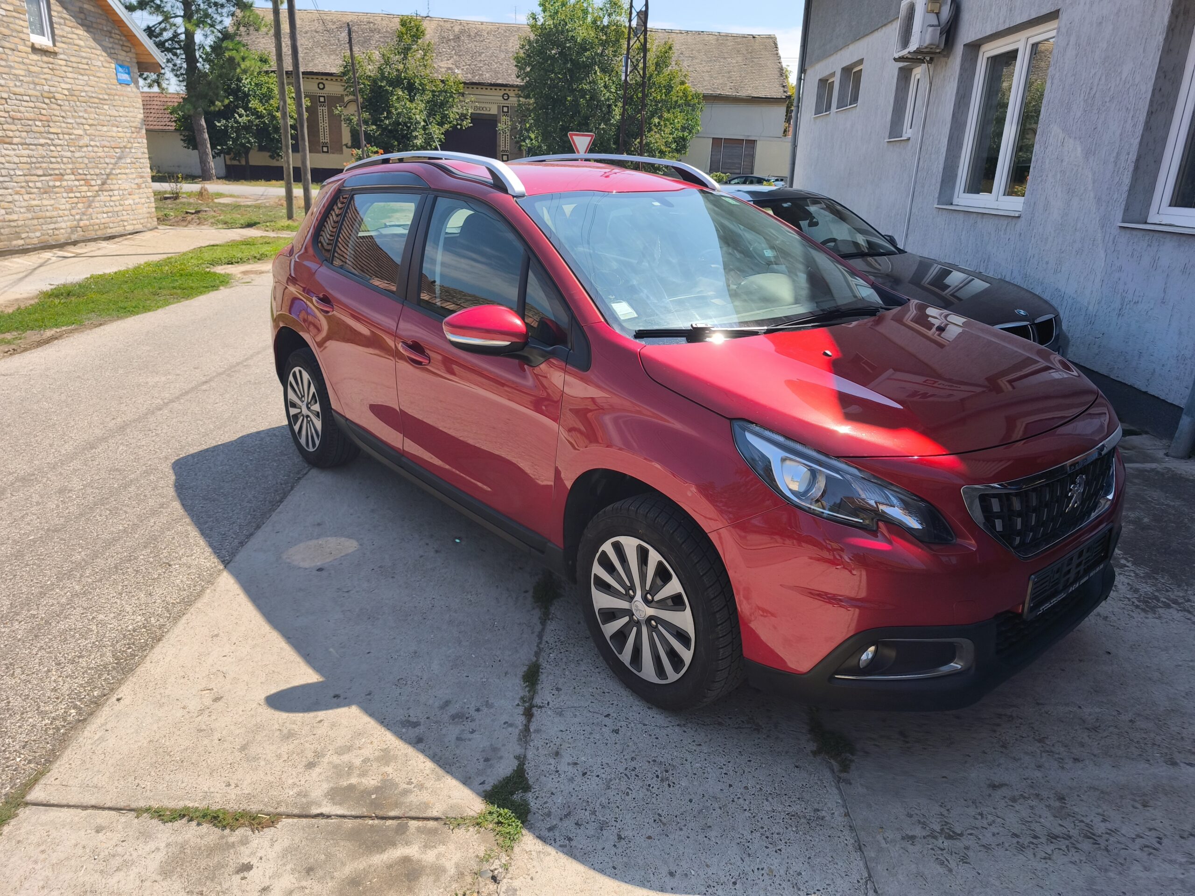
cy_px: 448
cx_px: 598
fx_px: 794
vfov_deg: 58.9
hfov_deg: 73.9
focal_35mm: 23
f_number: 1.6
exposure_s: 1/5106
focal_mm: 6.57
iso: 80
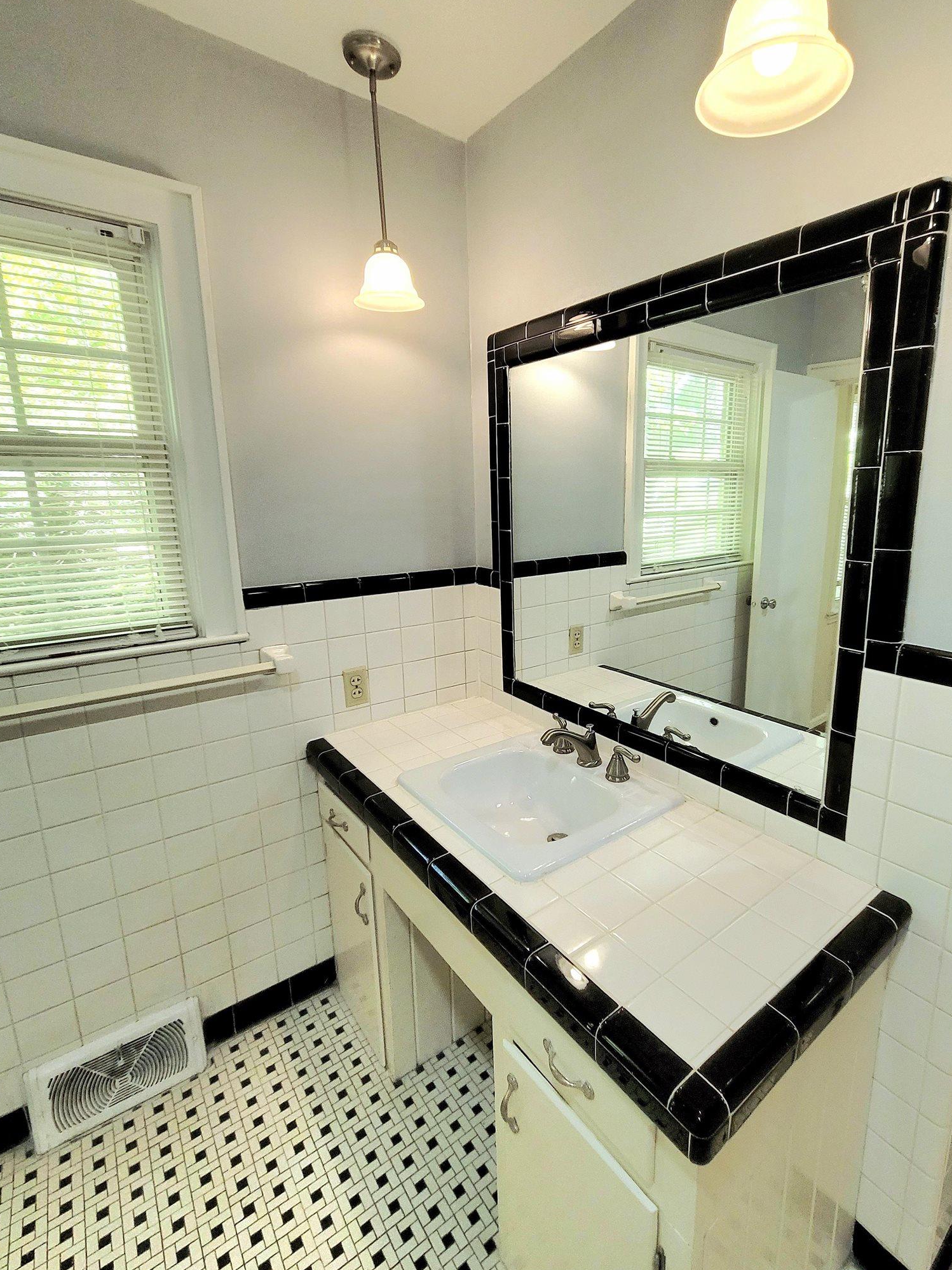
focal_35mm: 15
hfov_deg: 81.3
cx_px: 542
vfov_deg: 98.1
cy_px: 614
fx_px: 550
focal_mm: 2.2
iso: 320
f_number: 2.2
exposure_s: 1/60.2
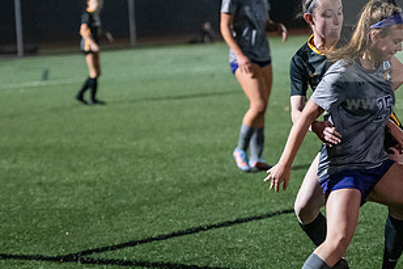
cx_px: 287
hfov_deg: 12.7
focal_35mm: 162
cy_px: 131
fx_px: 1812
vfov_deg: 8.5
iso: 8000
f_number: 2.8
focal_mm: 86
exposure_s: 1/1000
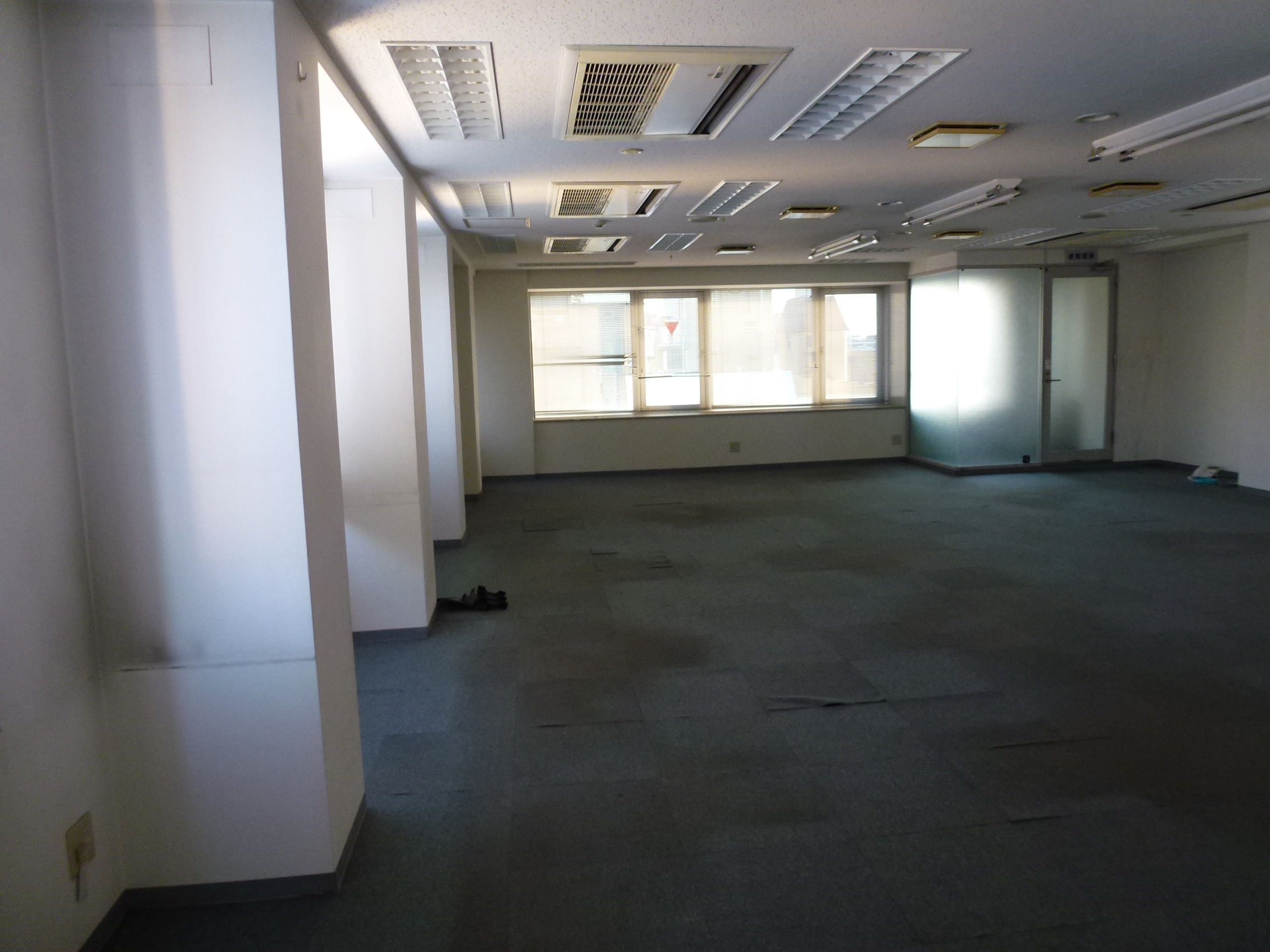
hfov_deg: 71.6
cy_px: 476
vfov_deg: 56.8
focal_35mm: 24
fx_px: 881
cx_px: 635
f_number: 3.3
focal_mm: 4.3
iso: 200
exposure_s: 1/13
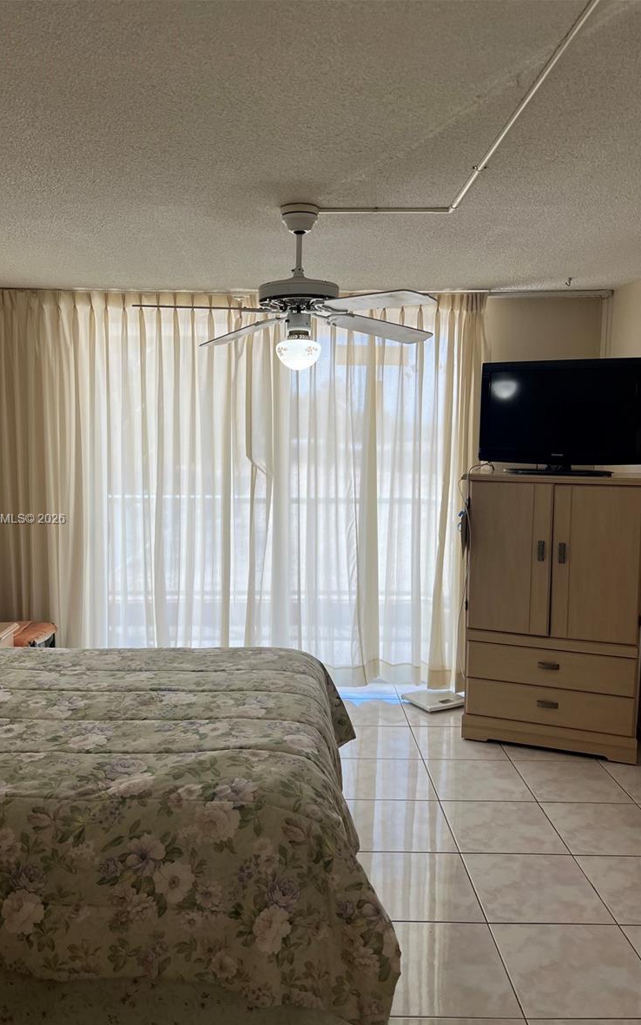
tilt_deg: -7.1
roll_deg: -0.8
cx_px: 295
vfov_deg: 66.5
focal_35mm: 28
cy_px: 520
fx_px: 783
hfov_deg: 44.5
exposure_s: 1/383
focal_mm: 5.7
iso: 50
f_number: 1.5
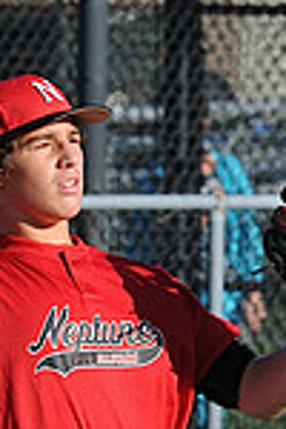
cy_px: 535
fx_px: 16098
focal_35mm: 1351
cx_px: 33
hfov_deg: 1.0
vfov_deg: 1.5
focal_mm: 300
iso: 200
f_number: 11
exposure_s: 1/250
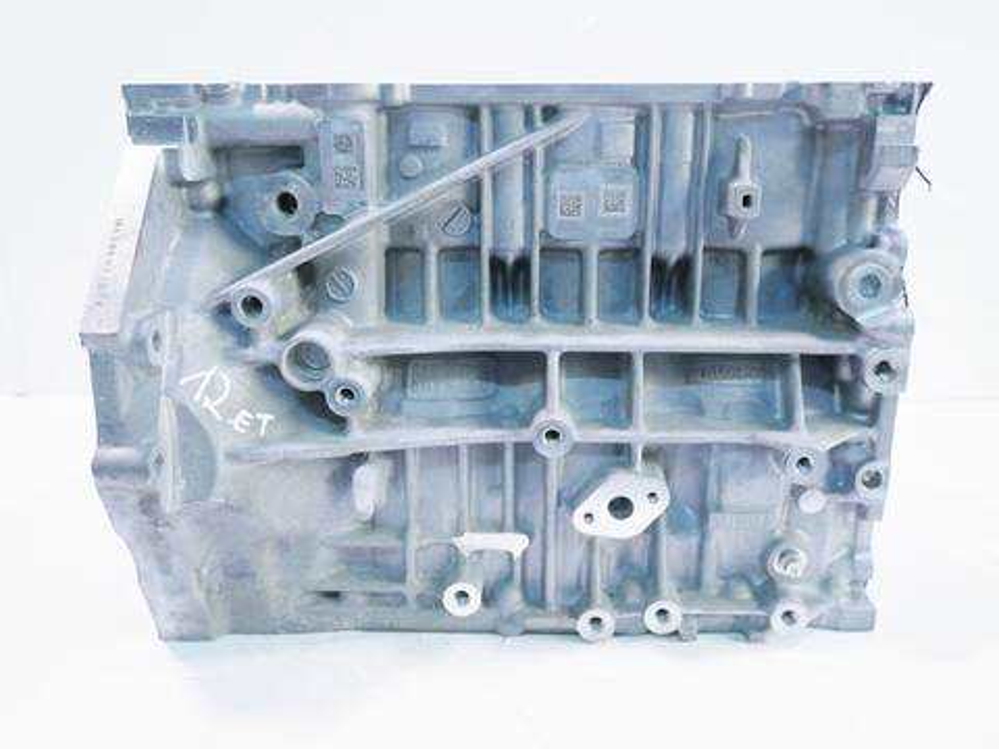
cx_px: 500
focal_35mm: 30
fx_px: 866
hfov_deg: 60.0
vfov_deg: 46.8
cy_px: 374
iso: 640
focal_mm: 15
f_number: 3.8
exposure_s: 1/60
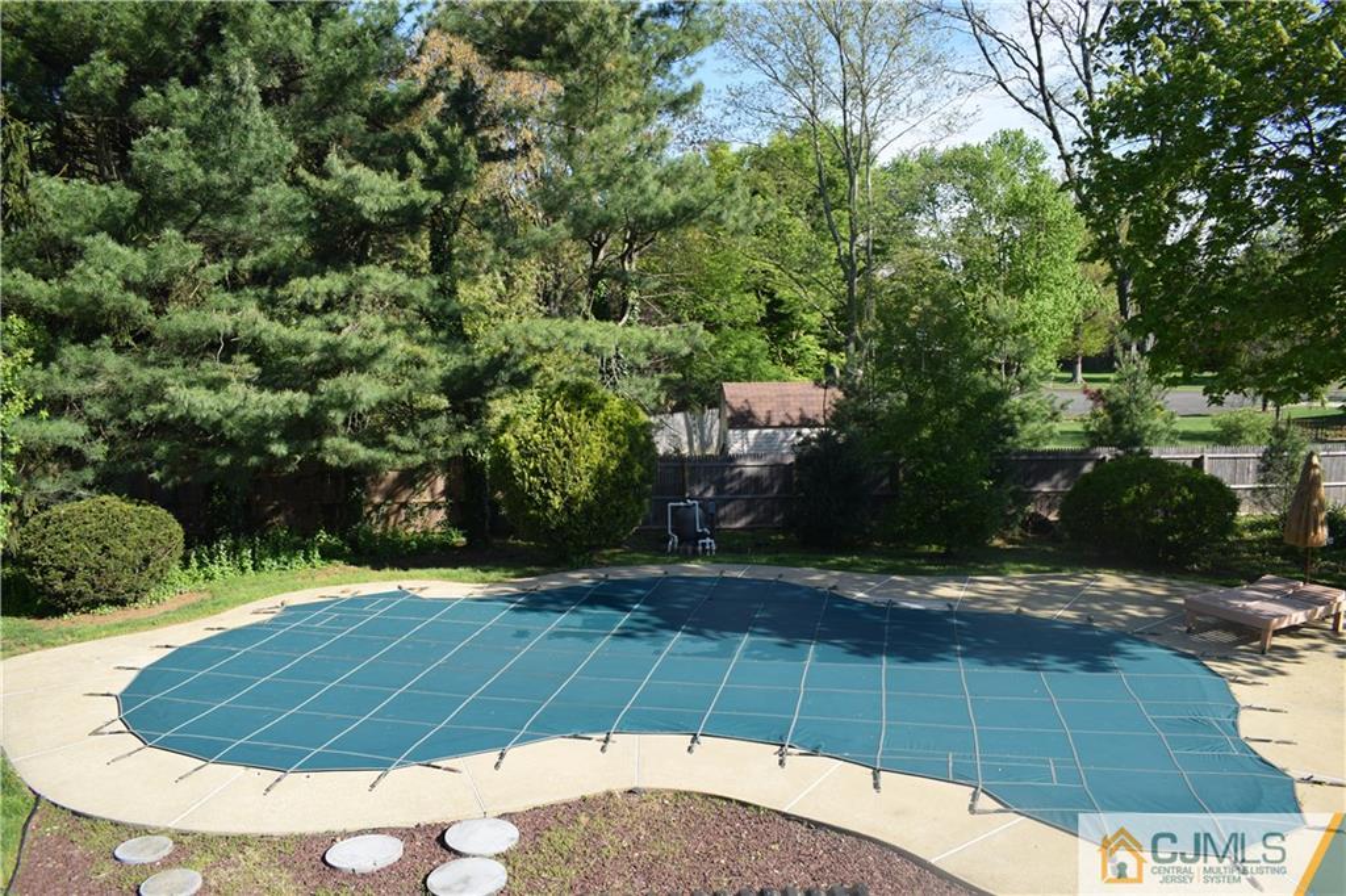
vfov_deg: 47.9
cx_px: 673
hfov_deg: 67.4
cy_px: 448
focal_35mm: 27
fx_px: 1009
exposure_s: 1/200
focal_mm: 18
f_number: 7.1
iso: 100
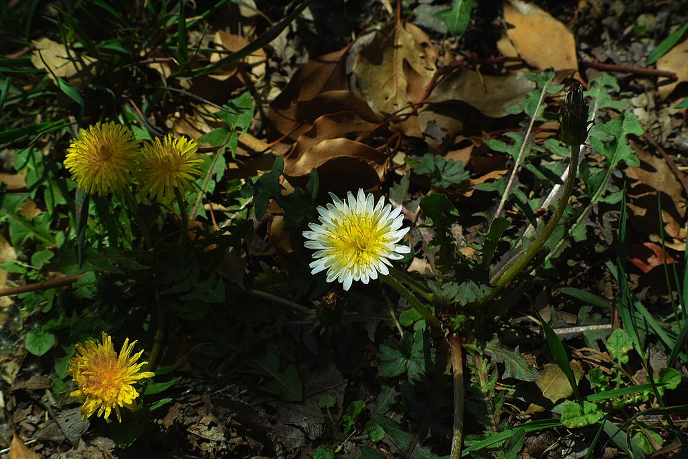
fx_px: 2790
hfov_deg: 14.1
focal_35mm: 146
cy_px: 230
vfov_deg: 9.4
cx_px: 344
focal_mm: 86
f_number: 9
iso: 100
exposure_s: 1/400
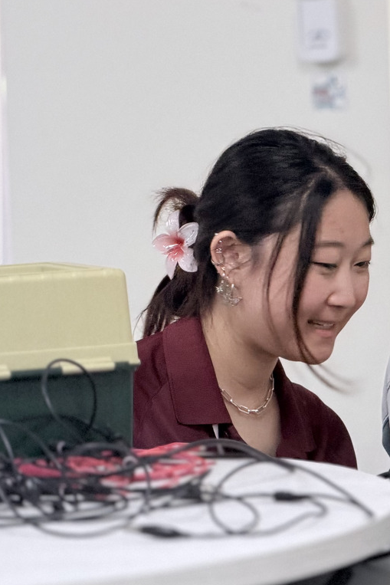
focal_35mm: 218
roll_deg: +2.8
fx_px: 3541
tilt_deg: -4.6
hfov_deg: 6.3
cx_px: 451
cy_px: 284
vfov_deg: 9.4
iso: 250
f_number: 2.8
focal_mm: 16.89
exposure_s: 1/60
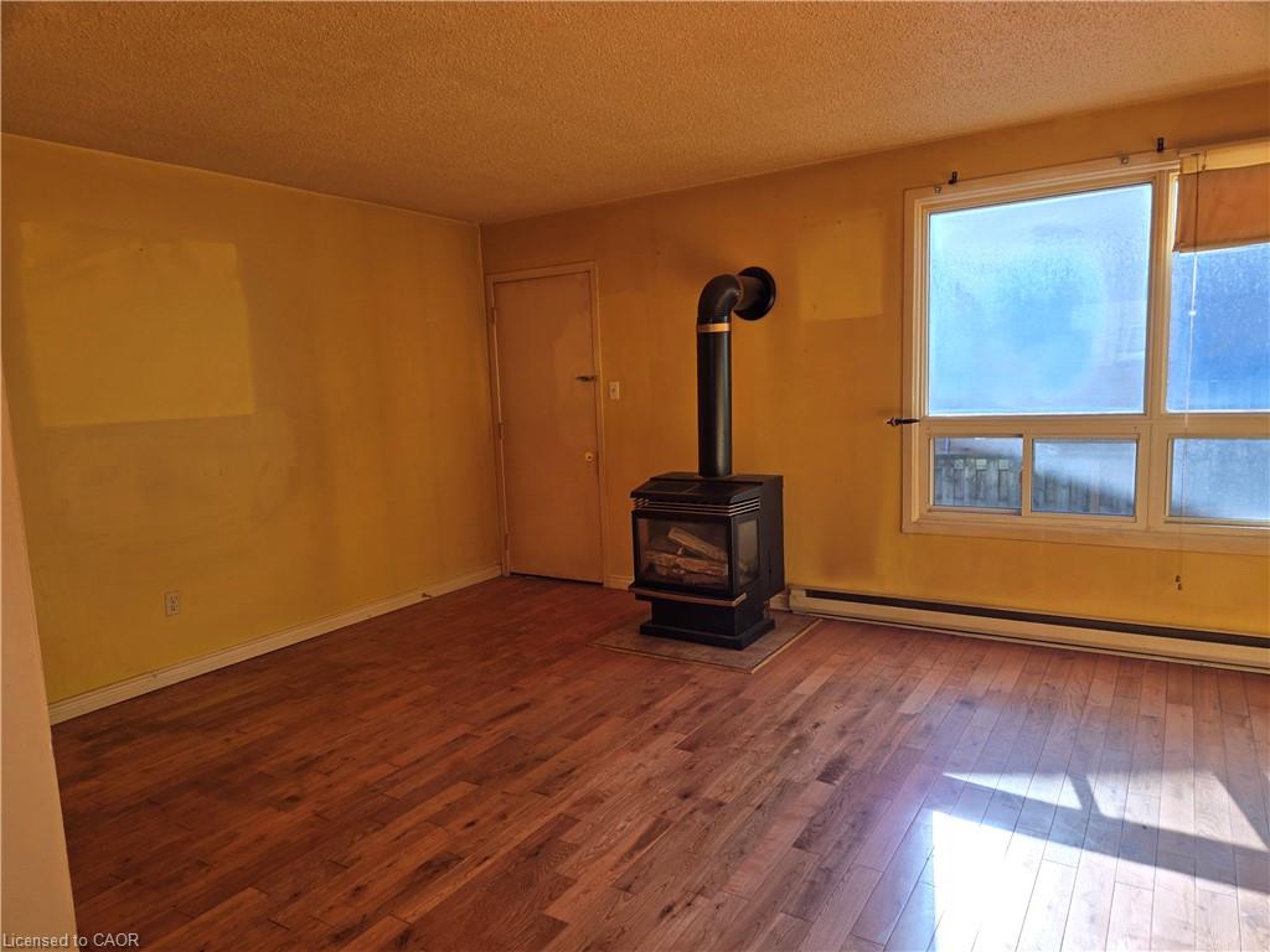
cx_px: 635
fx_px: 844
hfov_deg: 73.9
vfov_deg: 58.9
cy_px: 476
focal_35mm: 23
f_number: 1.8
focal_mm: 5.4
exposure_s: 1/196
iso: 25
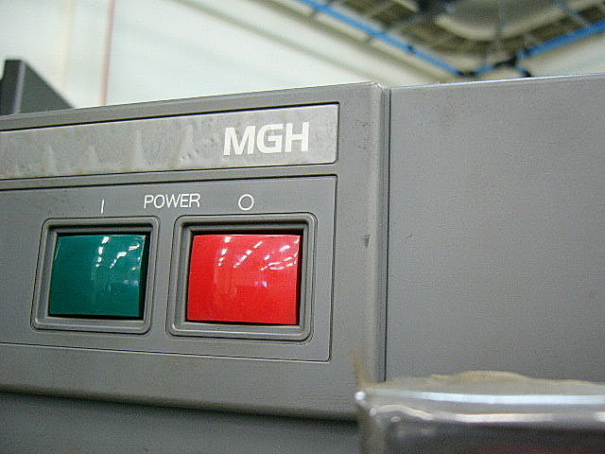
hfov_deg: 52.6
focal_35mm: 35
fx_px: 612
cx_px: 302
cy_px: 227
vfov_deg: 40.7
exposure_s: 1/13
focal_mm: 5.8
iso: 150
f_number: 2.8
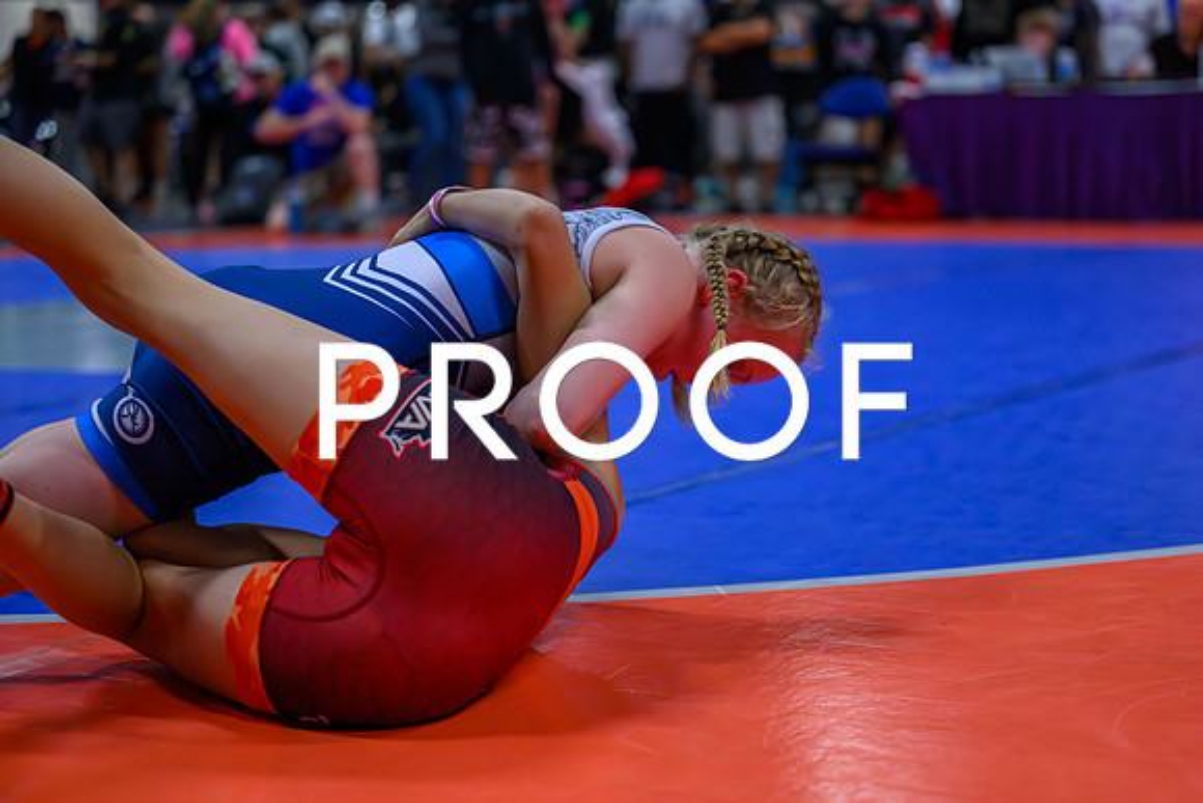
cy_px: 402
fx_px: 2340
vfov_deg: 19.5
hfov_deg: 28.8
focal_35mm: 70
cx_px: 602
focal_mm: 70
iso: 8000
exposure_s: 1/800
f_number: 2.8
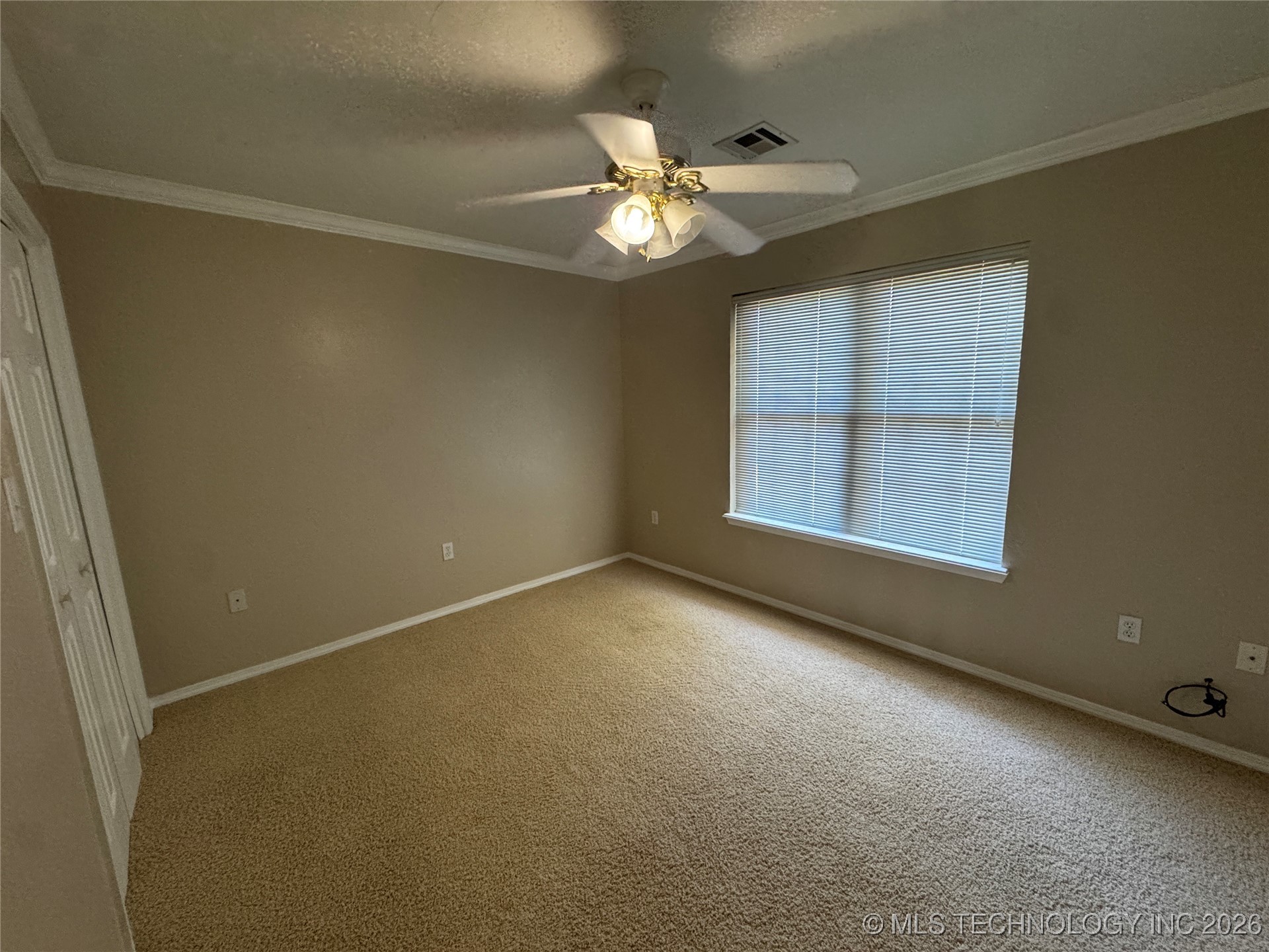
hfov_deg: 102.1
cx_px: 634
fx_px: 513
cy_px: 476
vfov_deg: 85.7
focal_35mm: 14
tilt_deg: -9.1
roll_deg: +1.4
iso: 400
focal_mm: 2.22
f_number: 2.2
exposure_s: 1/60
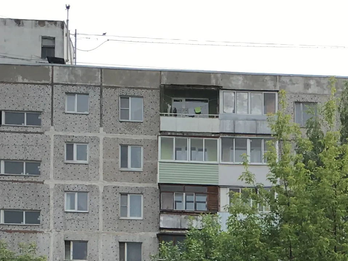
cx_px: 391
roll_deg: -0.3
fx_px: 1236
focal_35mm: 123
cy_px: 442
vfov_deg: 11.3
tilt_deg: +3.5
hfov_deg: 15.6
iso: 25
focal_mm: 4.15
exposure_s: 1/855
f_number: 2.2
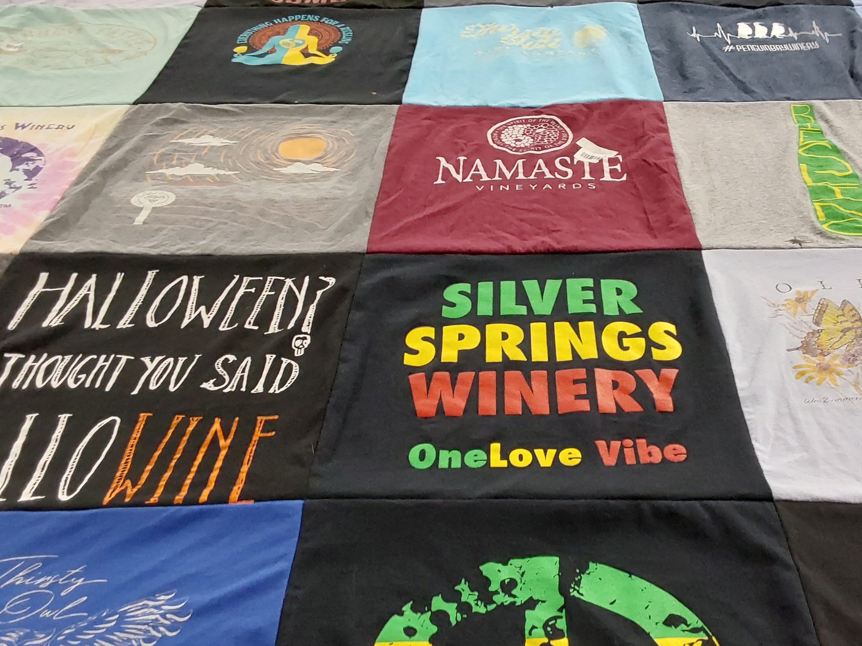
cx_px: 527
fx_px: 971
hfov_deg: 47.5
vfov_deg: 36.8
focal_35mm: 39
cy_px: 366
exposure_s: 1/60
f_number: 1.9
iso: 200
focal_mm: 2.91
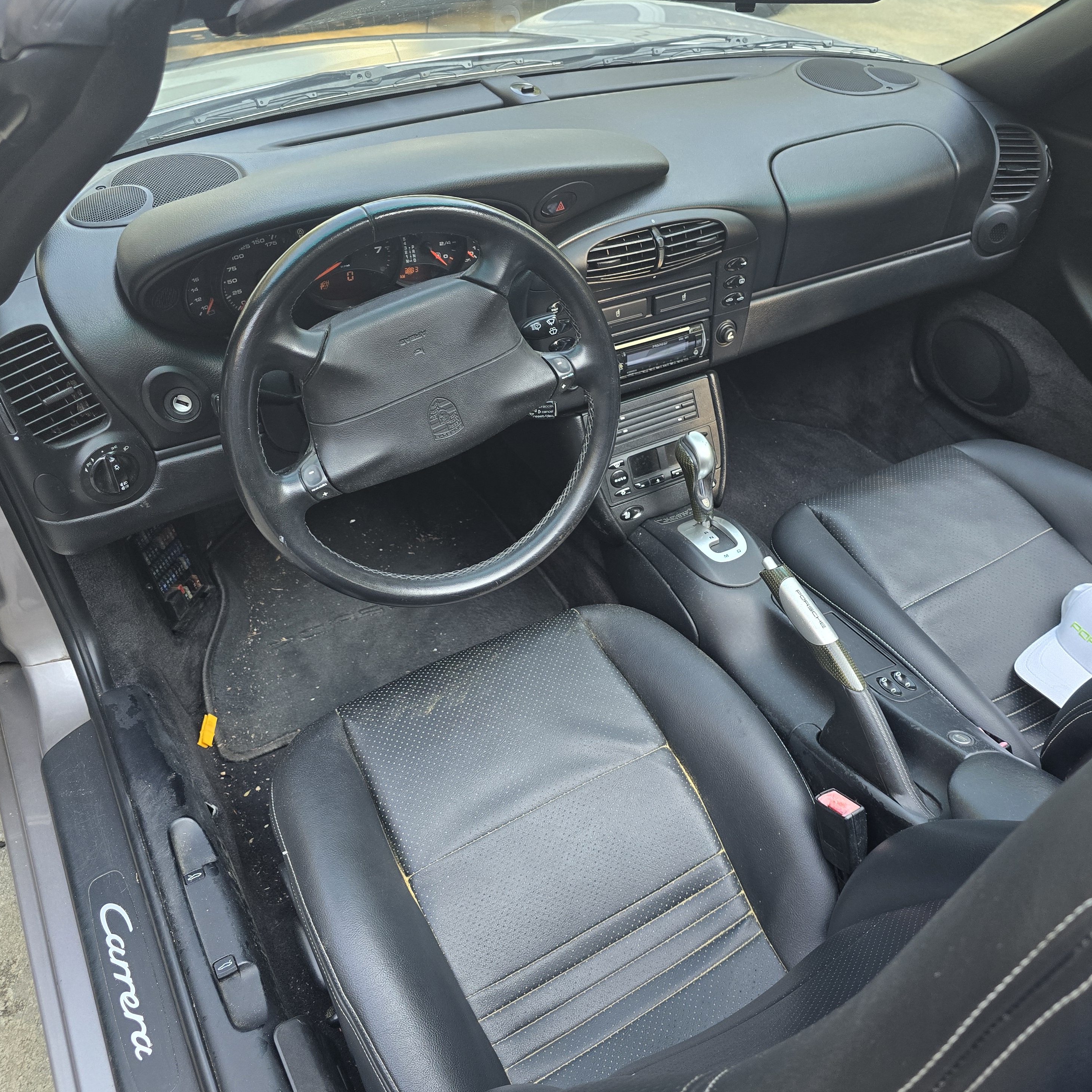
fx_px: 999
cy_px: 538
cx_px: 660
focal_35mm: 28
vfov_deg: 57.3
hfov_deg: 56.8
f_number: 1.7
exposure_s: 1/180
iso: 125
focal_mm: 6.3
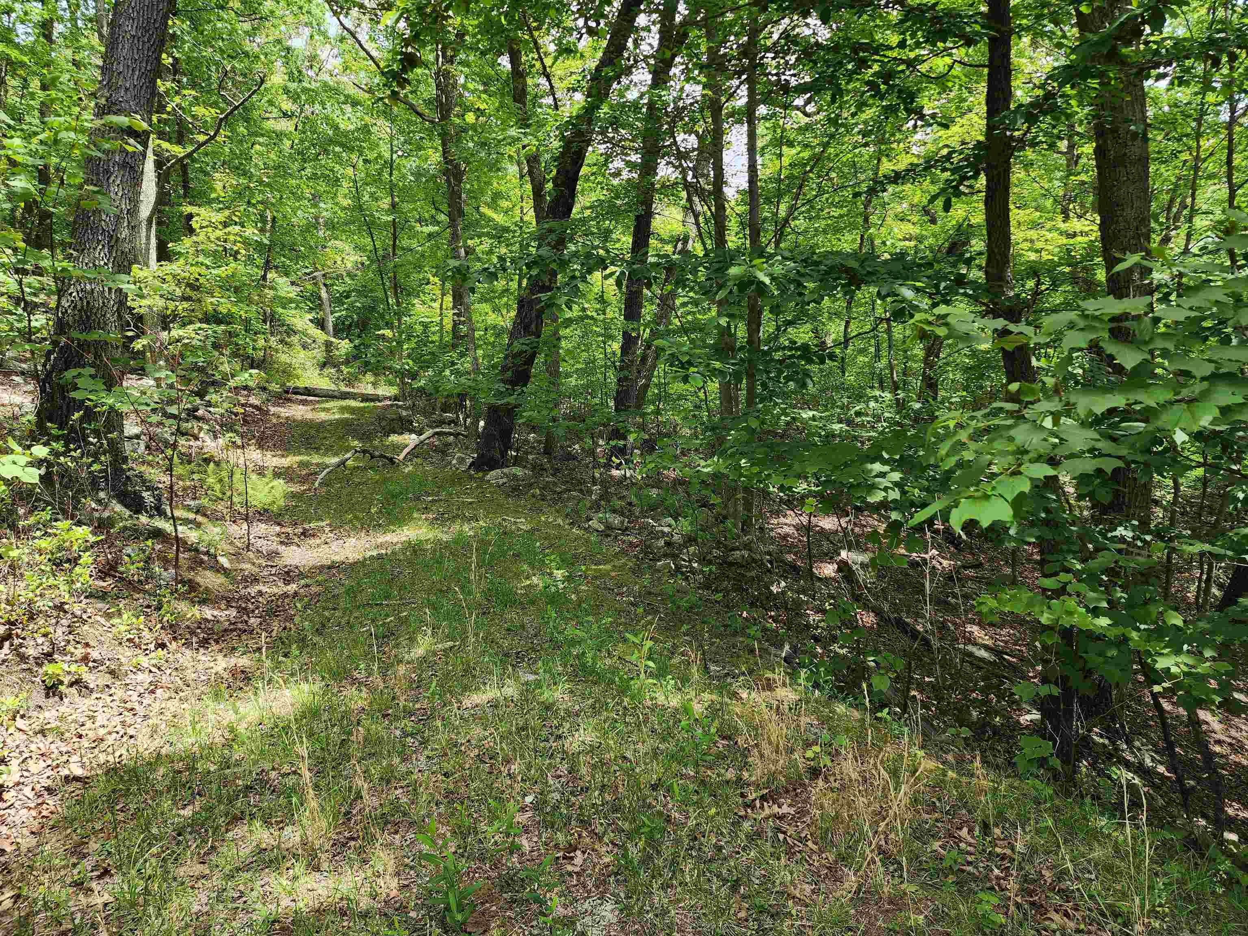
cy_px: 468
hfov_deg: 73.9
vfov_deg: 58.9
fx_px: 829
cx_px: 624
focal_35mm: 23
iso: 25
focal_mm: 6.4
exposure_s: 1/180
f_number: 1.8
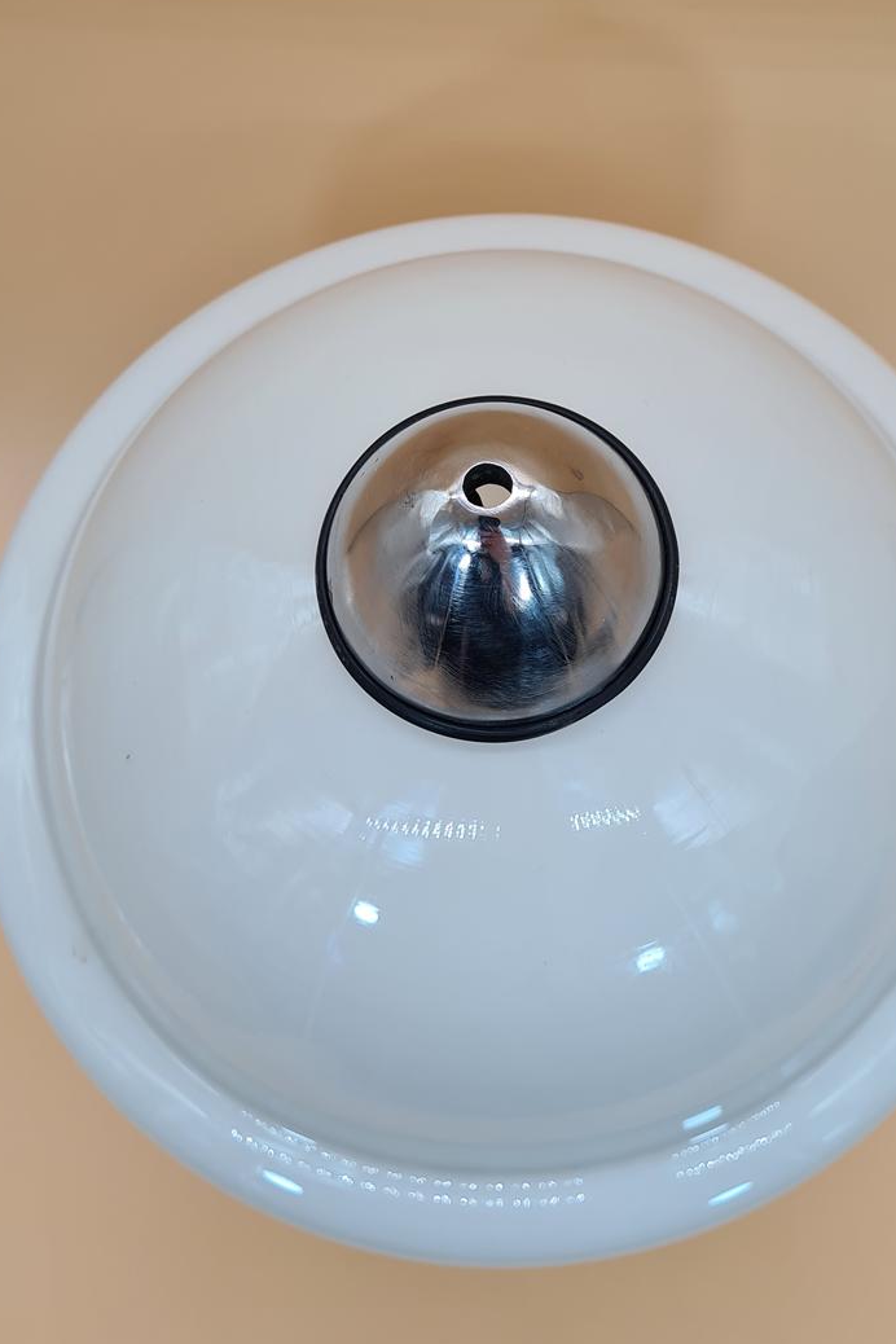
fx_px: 1493
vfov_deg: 48.4
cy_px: 624
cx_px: 501
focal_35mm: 40
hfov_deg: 33.4
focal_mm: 5.4
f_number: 1.8
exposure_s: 1/364
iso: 50
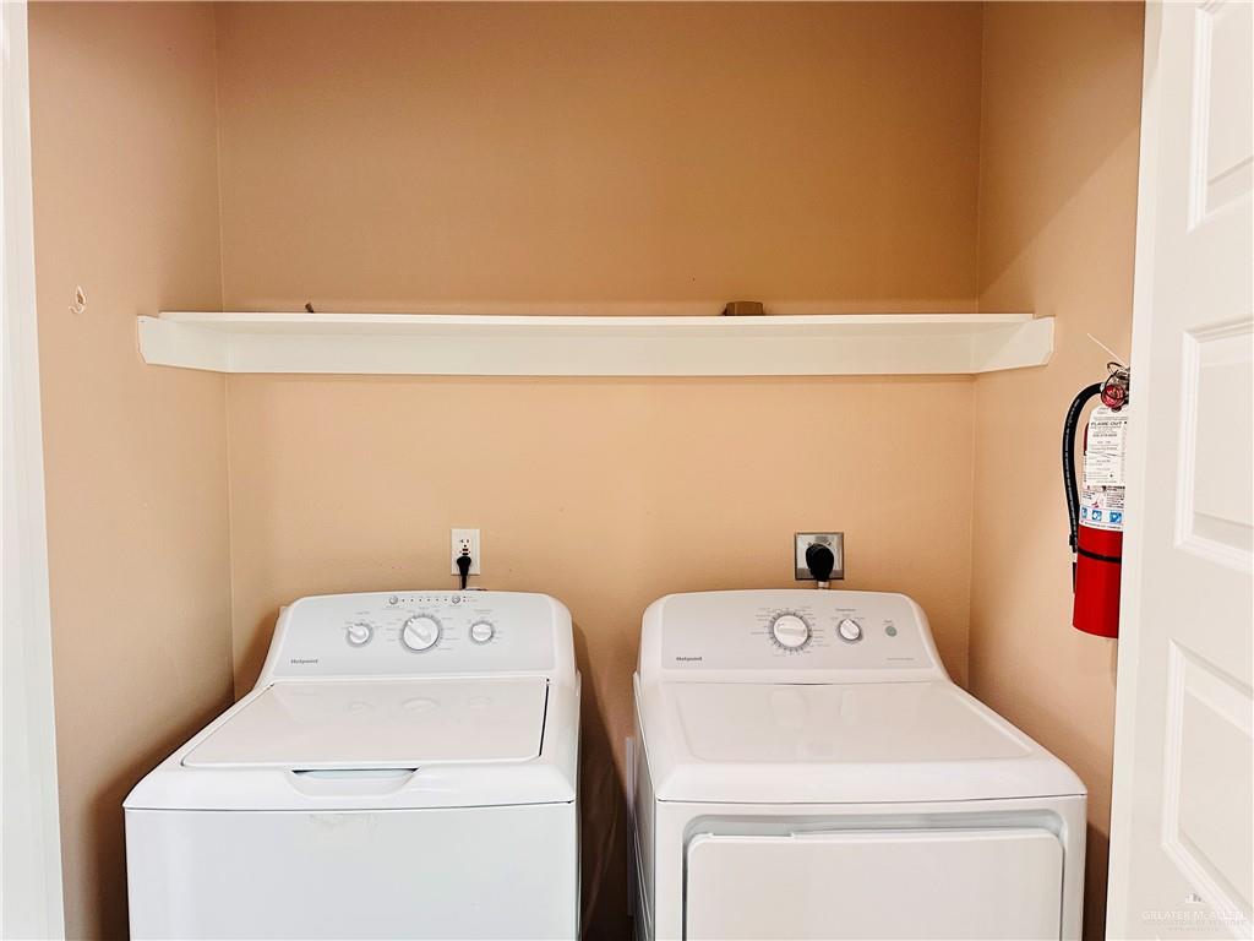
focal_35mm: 24
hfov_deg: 71.6
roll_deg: +0.3
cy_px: 470
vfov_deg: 56.8
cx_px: 627
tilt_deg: -3.9
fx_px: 869
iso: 250
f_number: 1.78
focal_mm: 6.86
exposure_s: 1/60
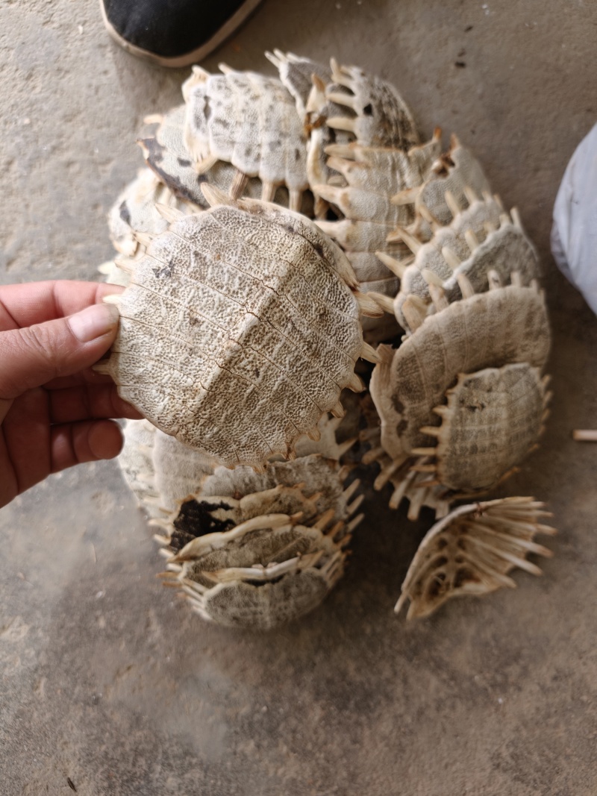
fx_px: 529
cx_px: 298
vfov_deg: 73.9
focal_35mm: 23
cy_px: 398
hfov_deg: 58.9
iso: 1000
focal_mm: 6.75
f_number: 1.5
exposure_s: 1/89.3
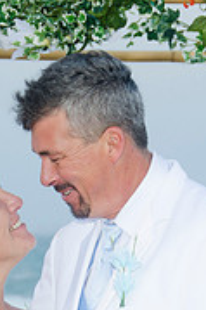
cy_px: 327
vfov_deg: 8.4
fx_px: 2107
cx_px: 61
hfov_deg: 5.6
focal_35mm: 245
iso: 100
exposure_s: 1/100
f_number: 5.6
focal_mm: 65
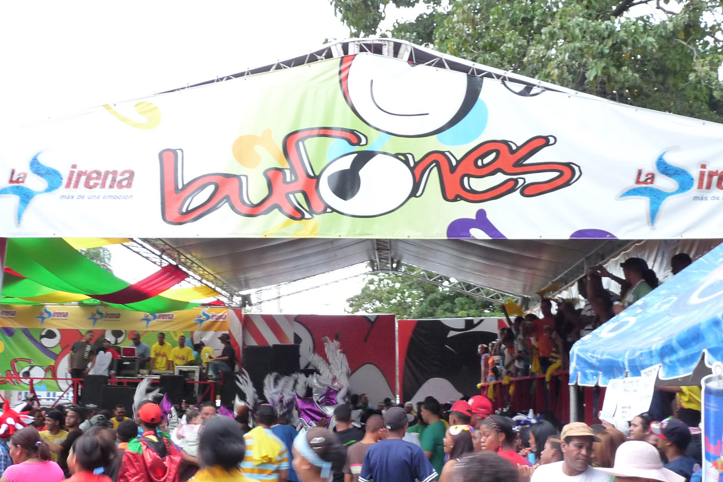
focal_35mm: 42
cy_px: 246
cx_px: 361
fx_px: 843
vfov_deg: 31.9
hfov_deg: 46.4
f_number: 2.8
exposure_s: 1/30
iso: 320
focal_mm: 4.9
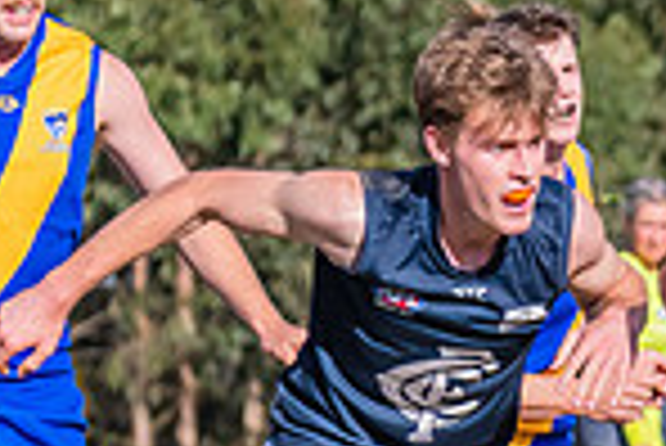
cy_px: 544
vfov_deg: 1.6
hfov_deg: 2.4
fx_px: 16092
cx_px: 1124
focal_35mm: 869
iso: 800
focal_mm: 170
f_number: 8
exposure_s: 1/2000
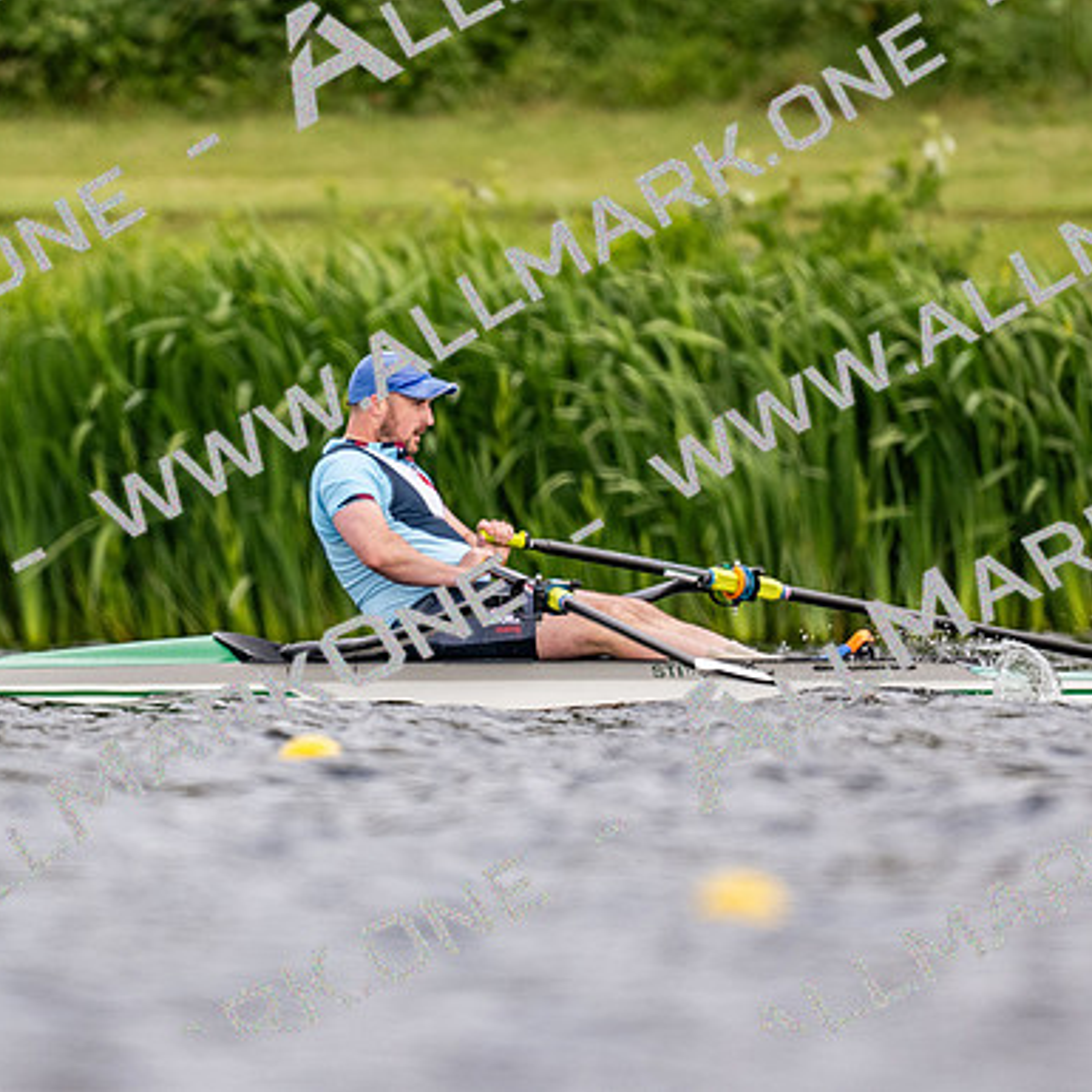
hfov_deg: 1.5
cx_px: 442
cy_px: 546
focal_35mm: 1154
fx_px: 41187
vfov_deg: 1.5
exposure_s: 1/2500
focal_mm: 600
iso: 720
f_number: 4
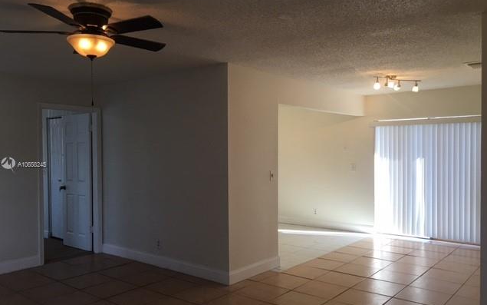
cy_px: 165
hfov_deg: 61.2
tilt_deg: -1.0
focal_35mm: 31
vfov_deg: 40.6
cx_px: 245
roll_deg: +0.3
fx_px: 411
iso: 25
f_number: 2.2
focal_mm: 4.15
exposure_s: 1/30
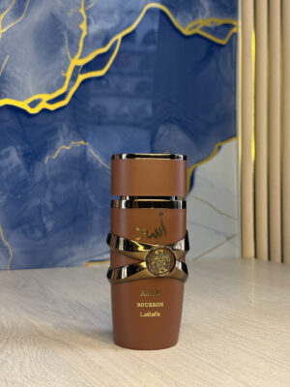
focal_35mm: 48
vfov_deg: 39.7
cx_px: 145
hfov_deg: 30.3
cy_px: 194
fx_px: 536
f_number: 1.78
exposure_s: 1/60
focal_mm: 6.76
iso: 125
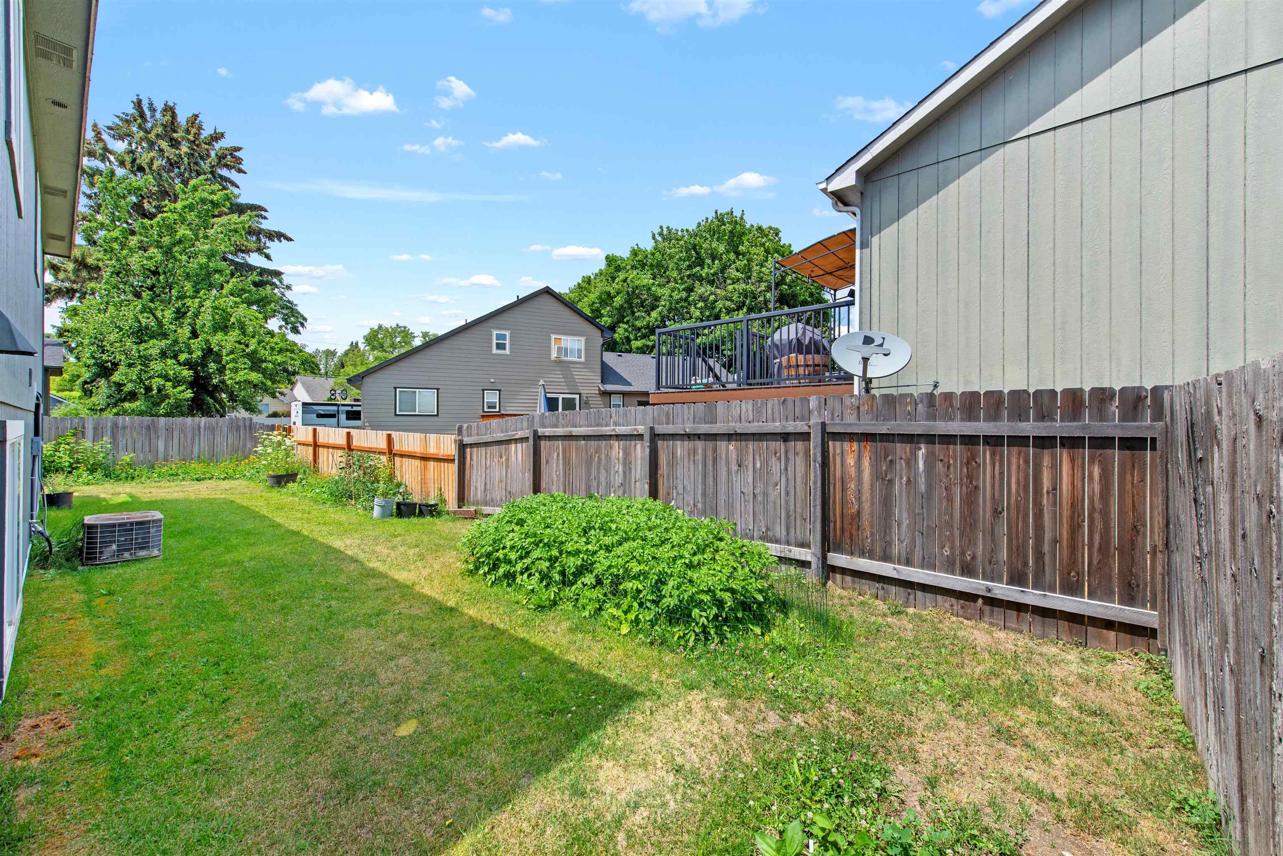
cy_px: 428
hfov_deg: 104.2
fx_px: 499
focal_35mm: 14
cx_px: 642
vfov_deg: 81.2
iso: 100
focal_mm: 14
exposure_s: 1/400
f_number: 8
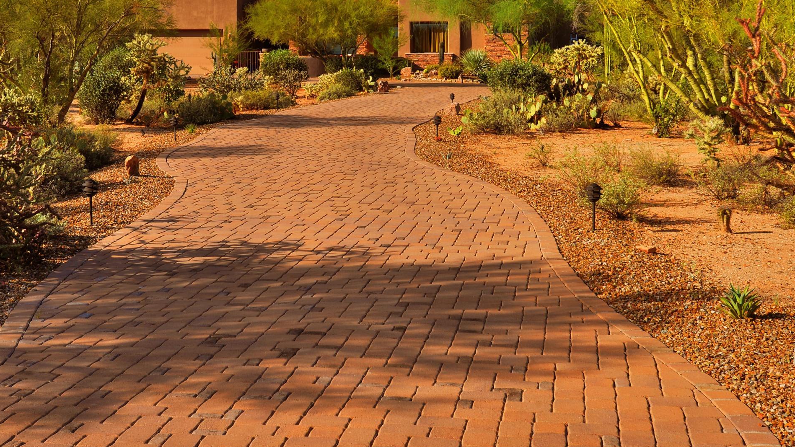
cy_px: 57
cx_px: 359
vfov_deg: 20.4
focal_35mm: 58
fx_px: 1223
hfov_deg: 36.0
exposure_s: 1/100
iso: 100
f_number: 13
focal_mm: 35
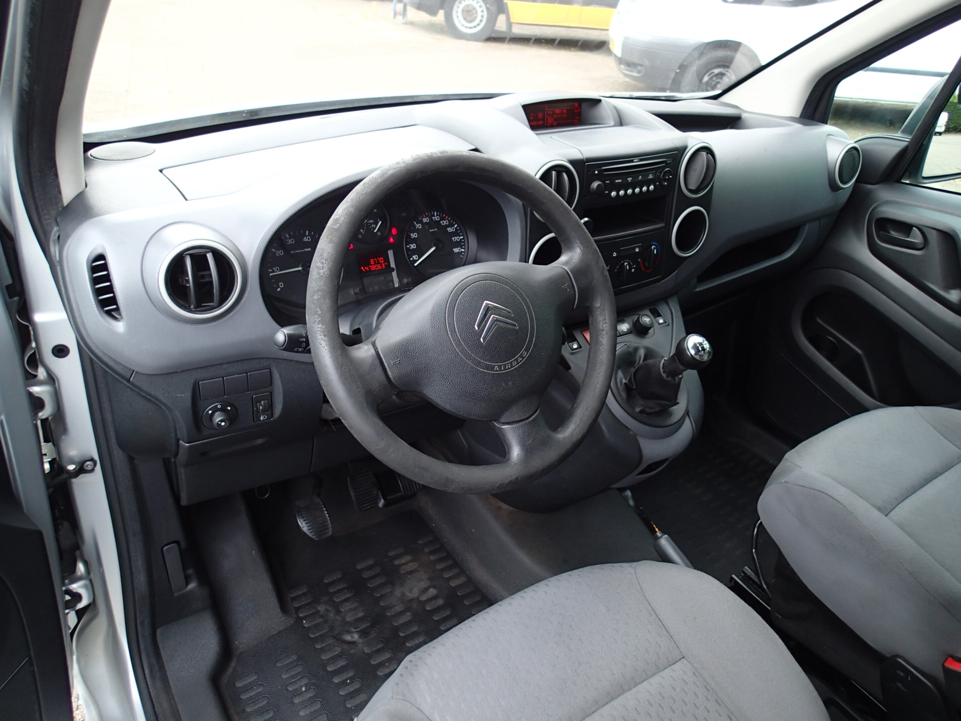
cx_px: 480
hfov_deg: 69.4
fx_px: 694
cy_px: 360
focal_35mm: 25
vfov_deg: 54.9
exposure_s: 1/100
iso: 100
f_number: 2
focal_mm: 4.5
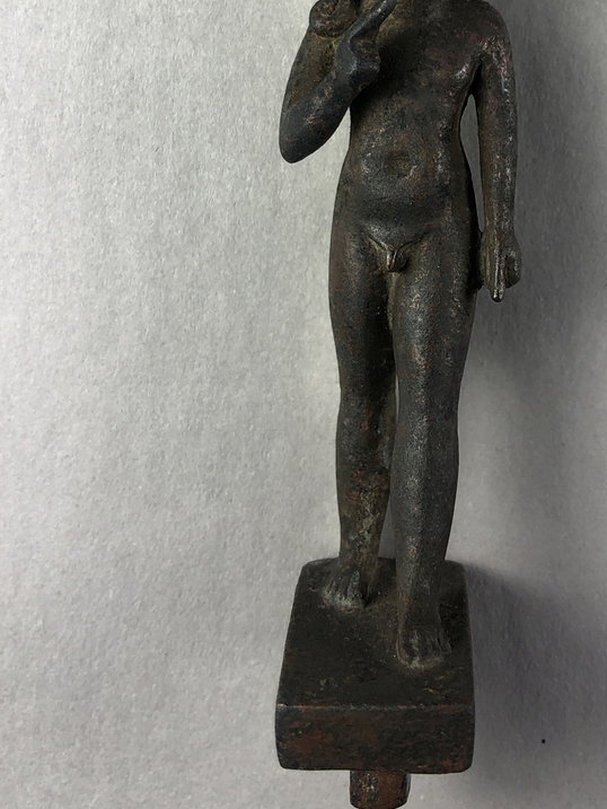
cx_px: 442
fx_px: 1402
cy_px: 107
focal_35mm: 60
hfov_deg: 24.2
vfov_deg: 31.0
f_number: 1.8
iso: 20
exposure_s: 1/213
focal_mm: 3.99
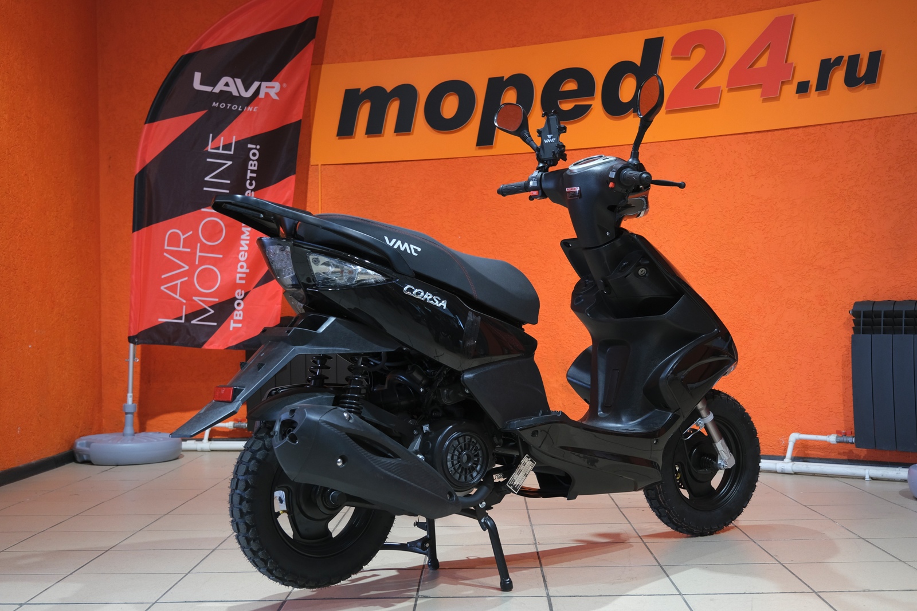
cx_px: 458
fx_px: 1121
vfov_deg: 30.5
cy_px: 306
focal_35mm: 44
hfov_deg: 44.5
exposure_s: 1/60
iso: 800
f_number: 4
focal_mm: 29.2
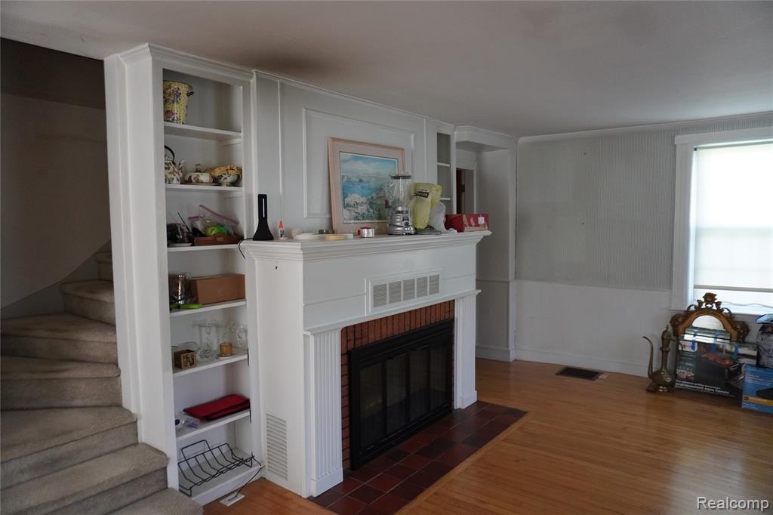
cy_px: 258
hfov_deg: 73.8
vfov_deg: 53.1
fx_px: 515
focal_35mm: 24
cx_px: 386
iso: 1600
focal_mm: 16
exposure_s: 1/160
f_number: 3.5
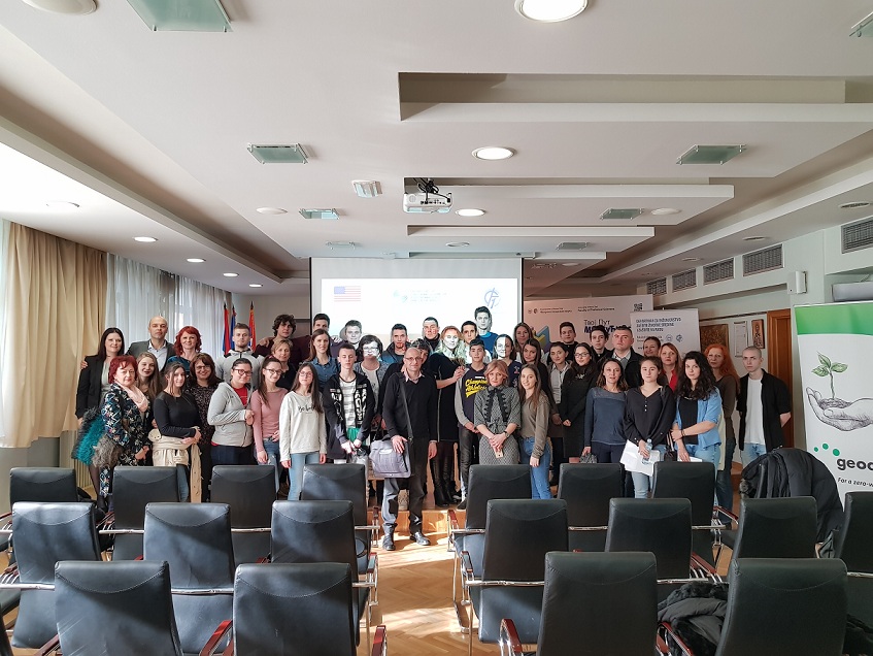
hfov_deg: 67.3
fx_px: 656
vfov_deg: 53.1
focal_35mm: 26
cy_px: 328
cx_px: 436
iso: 100
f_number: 1.7
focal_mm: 4.2
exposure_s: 1/50
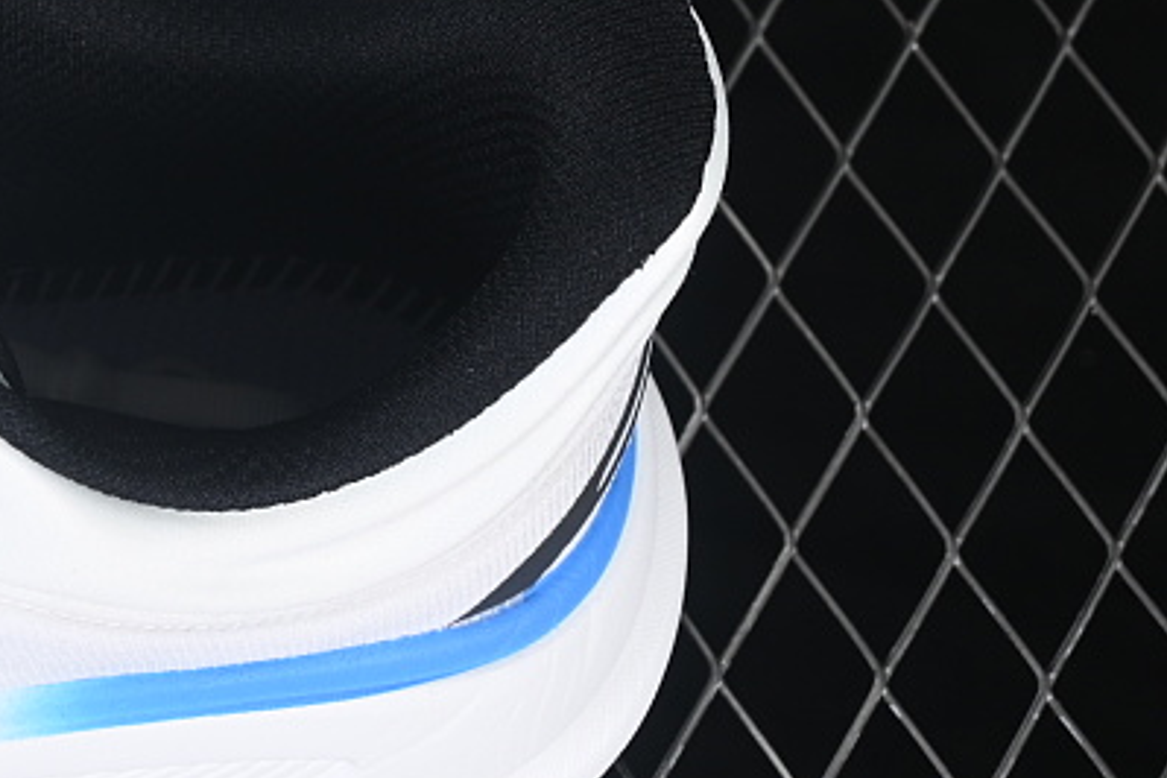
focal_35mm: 203
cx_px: -407
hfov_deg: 9.9
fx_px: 6580
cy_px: 143
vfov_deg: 6.8
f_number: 7.1
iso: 160
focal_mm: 50
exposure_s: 1/80
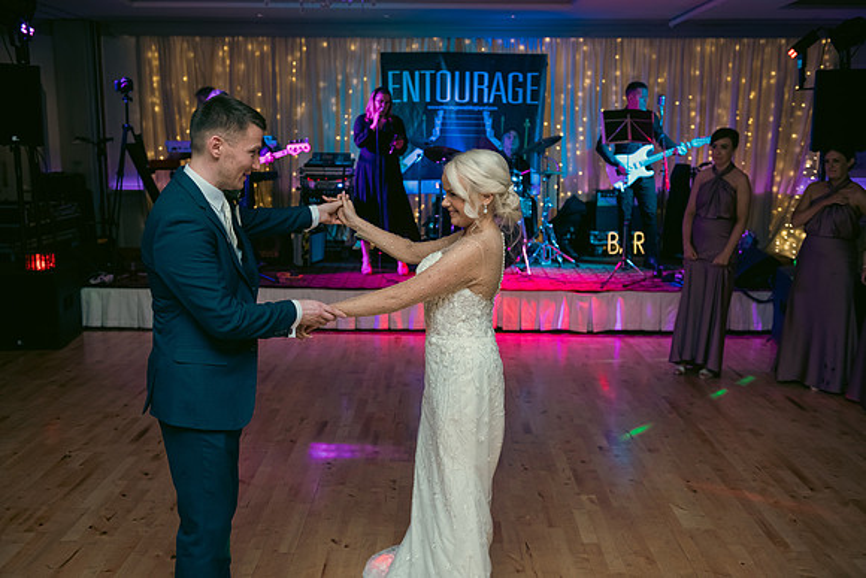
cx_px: 433
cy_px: 289
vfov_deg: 37.0
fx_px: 864
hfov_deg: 53.2
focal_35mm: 36
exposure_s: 1/160
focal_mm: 35
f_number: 3.5
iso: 800
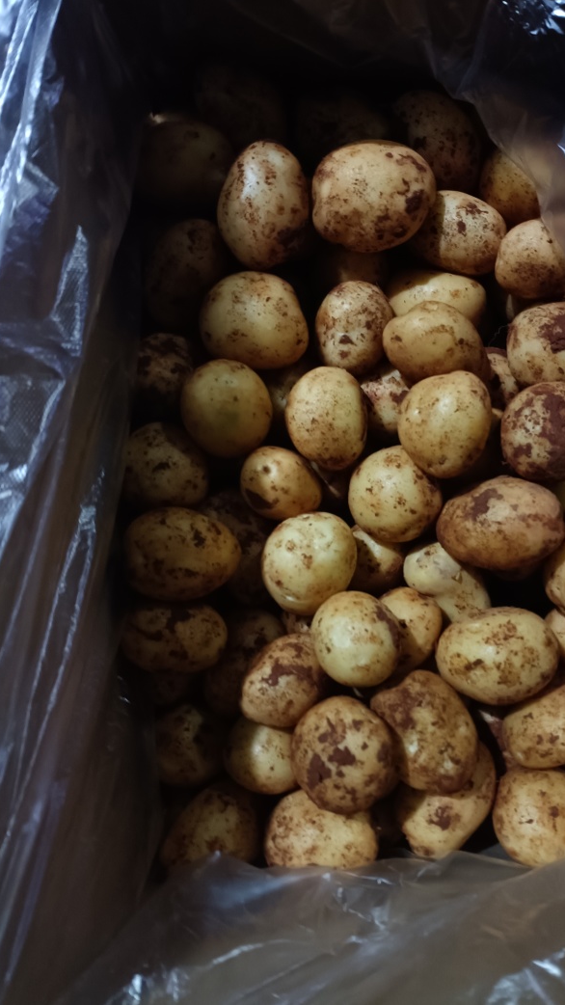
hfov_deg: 39.6
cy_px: 497
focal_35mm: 29
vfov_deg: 66.1
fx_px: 773
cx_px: 383
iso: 2754
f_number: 1.8
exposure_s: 1/20
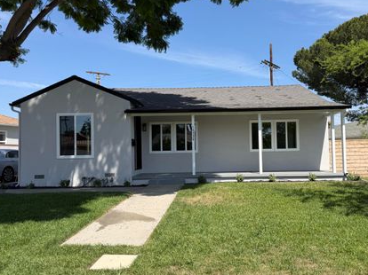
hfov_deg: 61.4
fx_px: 308
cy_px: 148
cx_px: 210
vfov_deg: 48.1
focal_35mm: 29
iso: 80
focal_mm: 6.76
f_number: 1.78
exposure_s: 1/3953
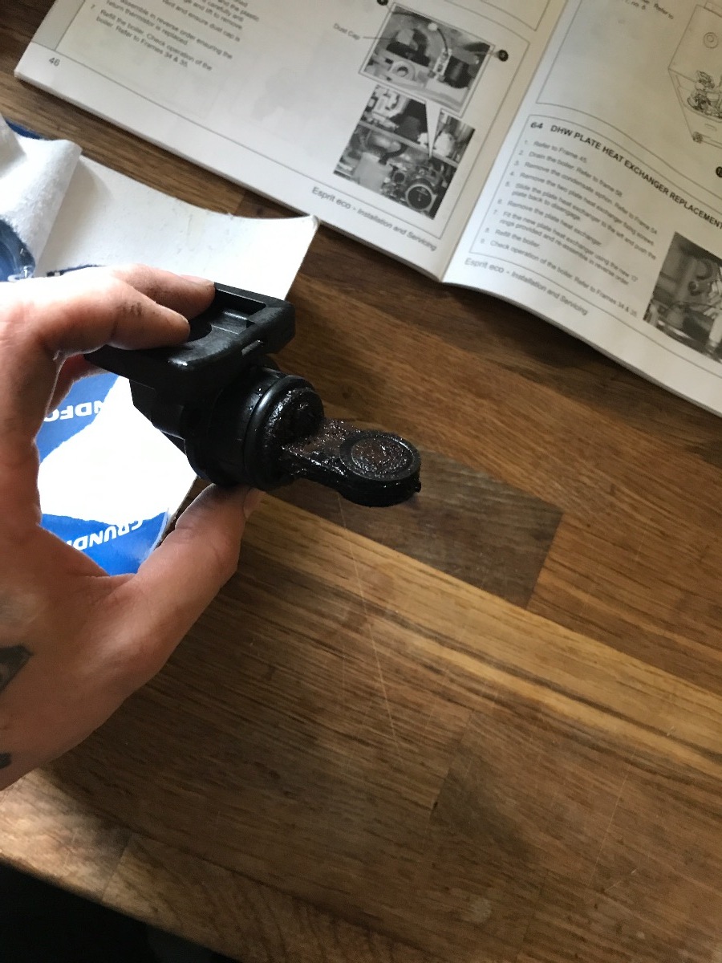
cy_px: 482
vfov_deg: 63.4
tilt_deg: -79.6
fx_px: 779
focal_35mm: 28
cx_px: 361
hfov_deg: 49.7
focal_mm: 3.99
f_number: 1.8
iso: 100
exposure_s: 1/13
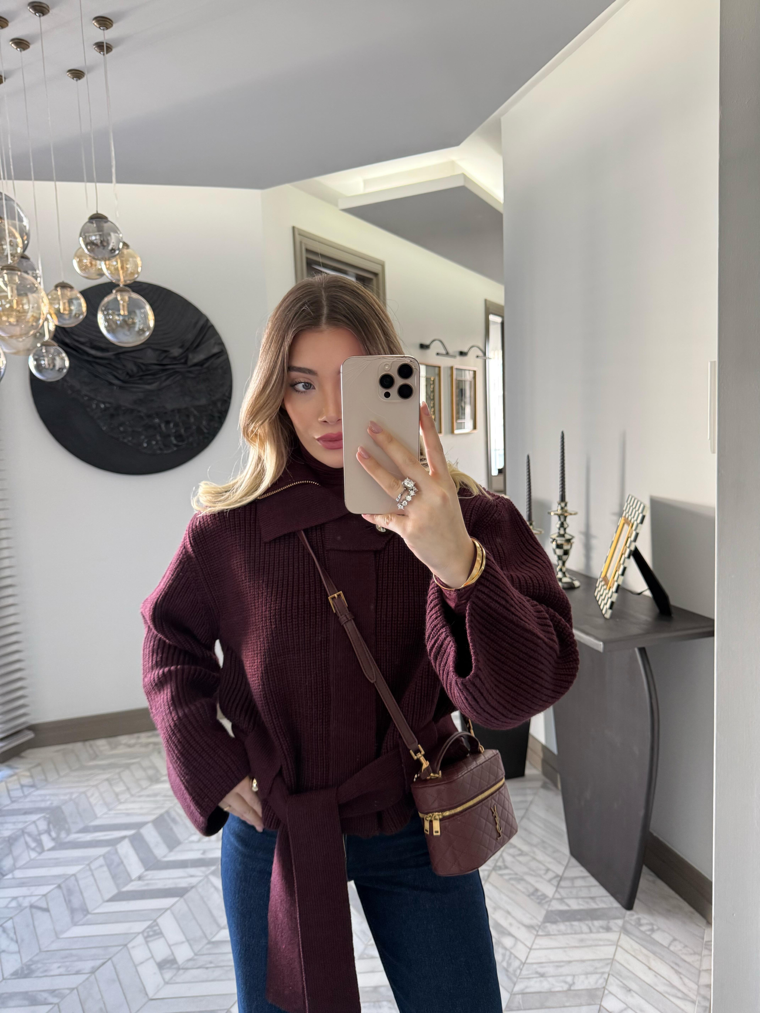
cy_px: 506
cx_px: 380
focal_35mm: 24
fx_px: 703
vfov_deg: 71.6
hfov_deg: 56.8
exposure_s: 1/69
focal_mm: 6.76
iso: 200
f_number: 1.78
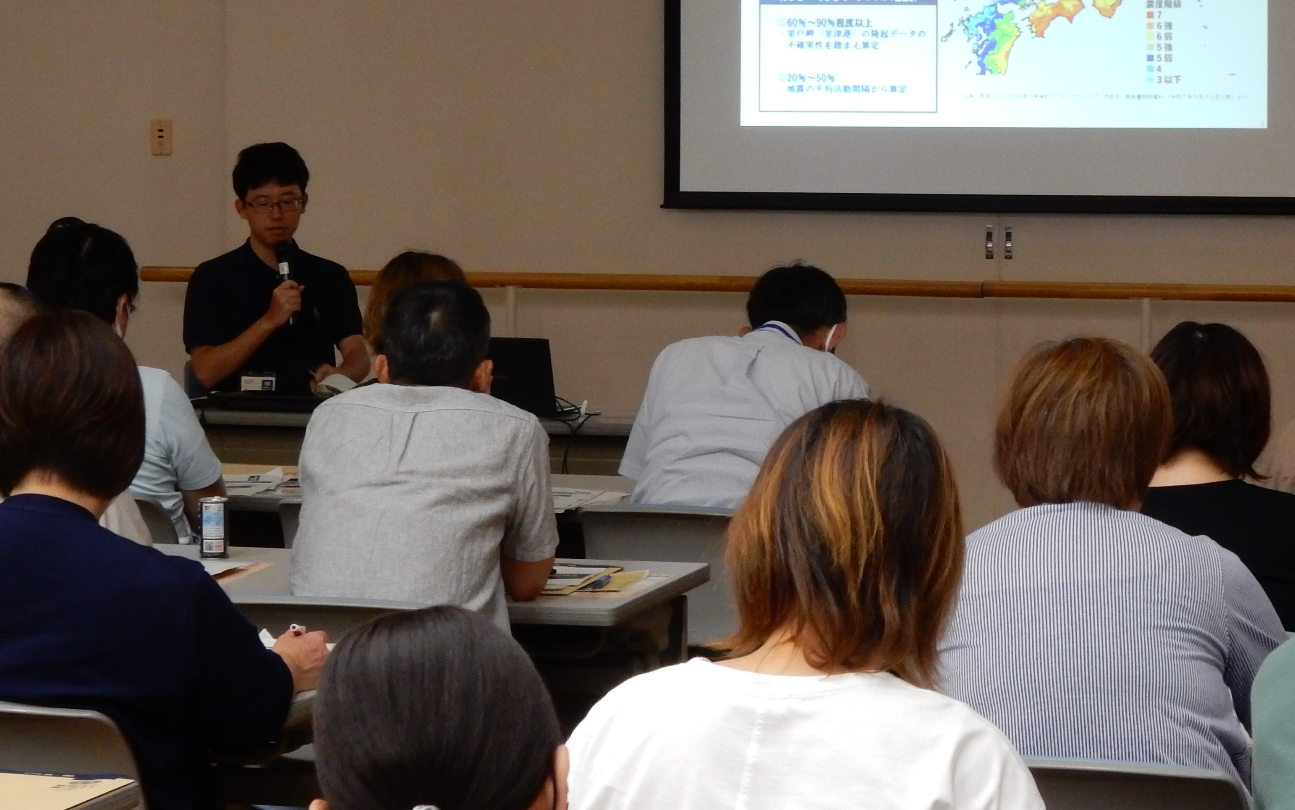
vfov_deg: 9.8
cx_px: 688
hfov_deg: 15.7
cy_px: 295
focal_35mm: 133
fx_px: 4694
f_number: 5
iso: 400
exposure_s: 1/30
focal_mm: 14.9
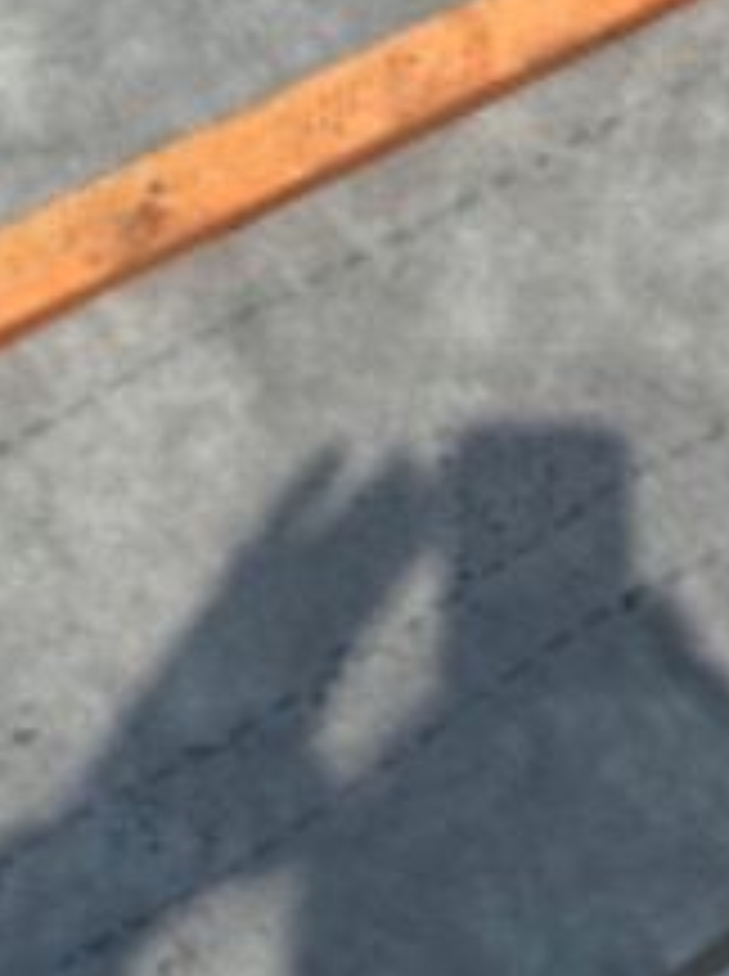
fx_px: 3746
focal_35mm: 133
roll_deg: +0.1
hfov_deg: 10.9
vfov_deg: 11.9
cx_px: 850
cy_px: -1394
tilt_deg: -19.5
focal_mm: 6.76
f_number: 1.78
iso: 80
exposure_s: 1/5814
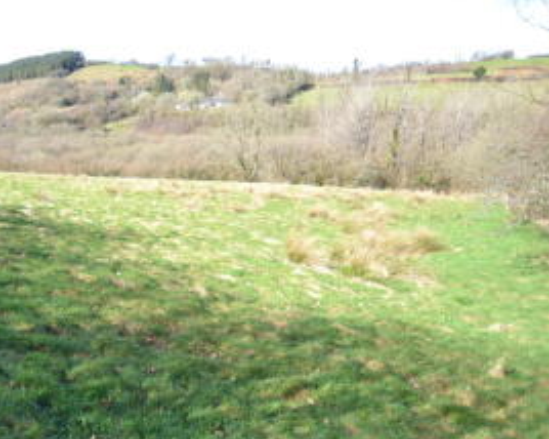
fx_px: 406
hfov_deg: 63.0
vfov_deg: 56.5
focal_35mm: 25
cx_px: 119
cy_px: 190
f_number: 3.5
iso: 360
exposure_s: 1/1000
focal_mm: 10
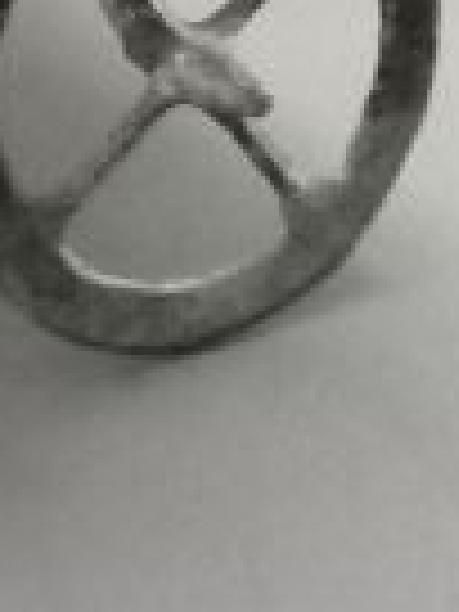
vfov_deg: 11.7
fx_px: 2687
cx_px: -518
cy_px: -594
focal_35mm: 152
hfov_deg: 9.1
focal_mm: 3.5
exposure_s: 1/16.7
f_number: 2
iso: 1913
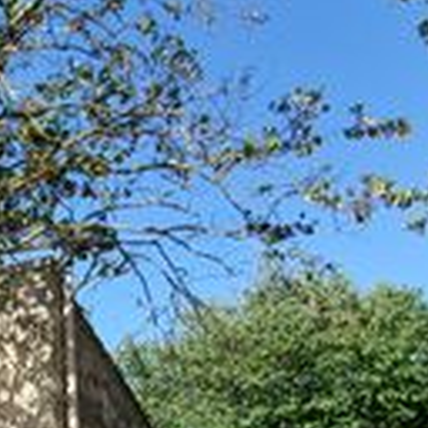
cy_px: 421
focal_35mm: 54
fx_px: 755
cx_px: -97
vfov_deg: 29.7
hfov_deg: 27.5
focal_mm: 1.74
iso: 50
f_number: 2.2
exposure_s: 1/1307
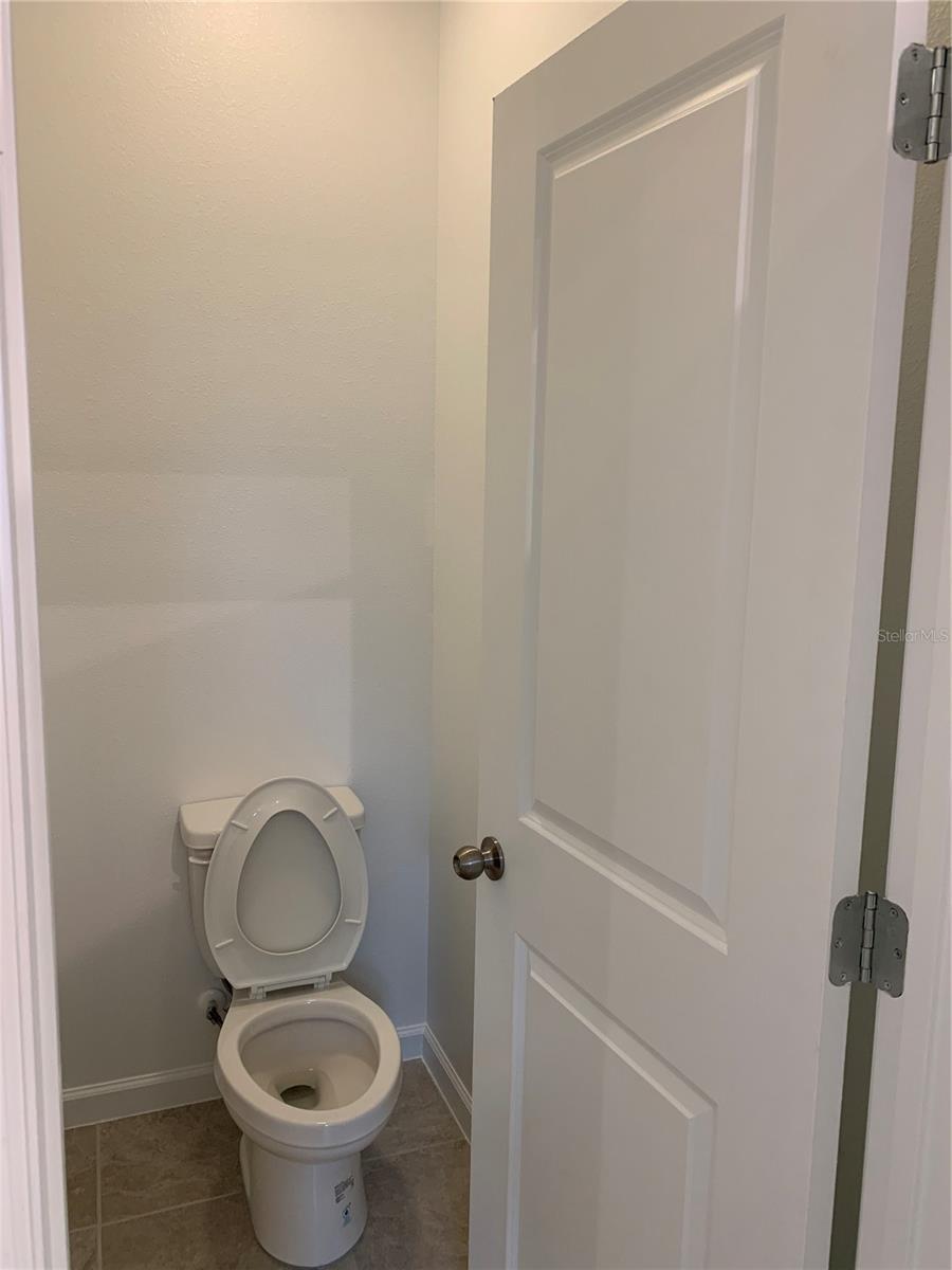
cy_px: 635
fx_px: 953
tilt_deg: -6.7
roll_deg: -0.6
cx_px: 476
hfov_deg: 53.1
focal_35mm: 26
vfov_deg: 67.3
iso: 80
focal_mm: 4.25
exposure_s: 1/60
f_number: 1.8
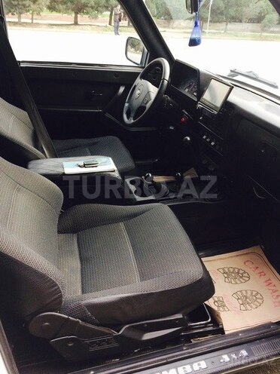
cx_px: 140
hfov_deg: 48.2
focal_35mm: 29
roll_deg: +0.6
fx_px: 313
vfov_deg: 61.7
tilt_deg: -28.4
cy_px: 187
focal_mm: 4.15
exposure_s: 1/100
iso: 64
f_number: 2.2
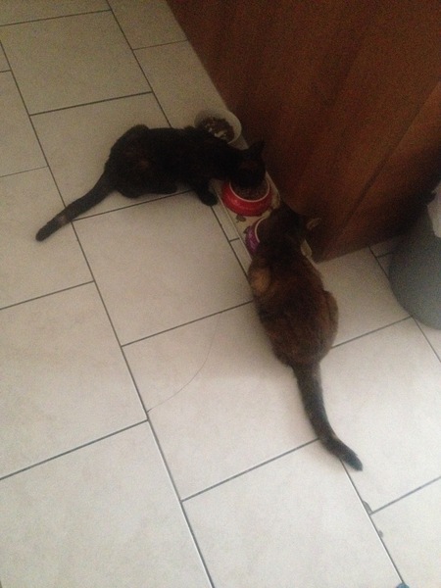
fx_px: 595
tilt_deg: -62.4
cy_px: 294
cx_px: 220
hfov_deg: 40.7
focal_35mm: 35
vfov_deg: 52.6
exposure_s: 1/15
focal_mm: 4.28
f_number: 2.4
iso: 800
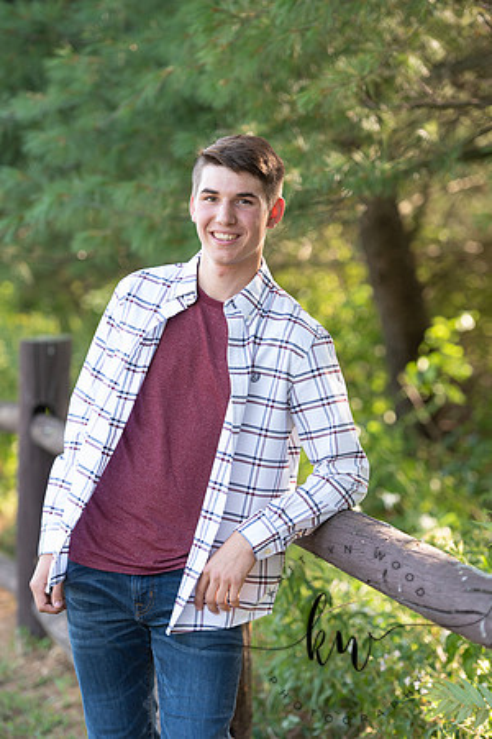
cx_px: 246
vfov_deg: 18.3
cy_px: 370
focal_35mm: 112
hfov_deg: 12.2
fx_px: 2296
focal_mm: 112
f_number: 3.2
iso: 400
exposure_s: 1/250
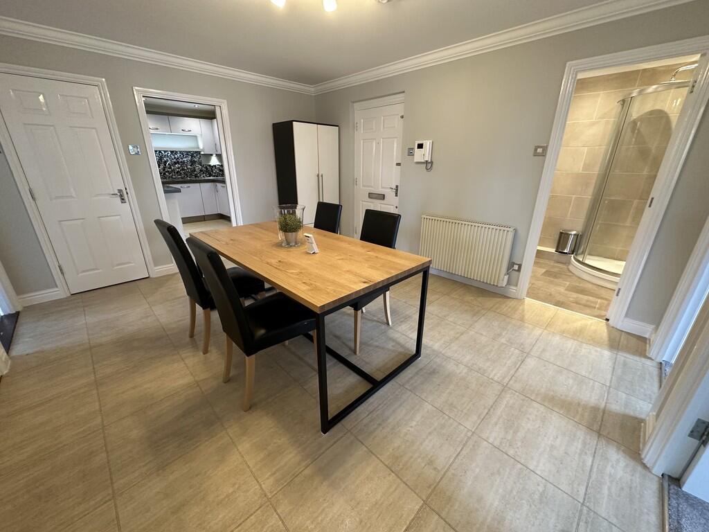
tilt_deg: -20.8
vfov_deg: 85.7
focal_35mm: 14
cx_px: 354
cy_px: 266
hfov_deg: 102.1
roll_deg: +0.2
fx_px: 287
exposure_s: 1/50
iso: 250
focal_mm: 2.22
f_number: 2.2
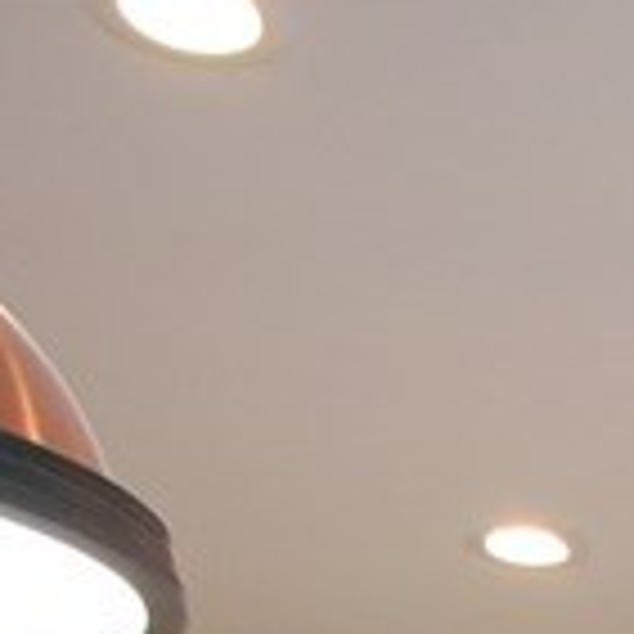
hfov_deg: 15.9
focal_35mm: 98
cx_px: 1032
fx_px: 2031
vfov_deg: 12.8
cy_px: 1596
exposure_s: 1/60
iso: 800
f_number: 5.6
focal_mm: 10
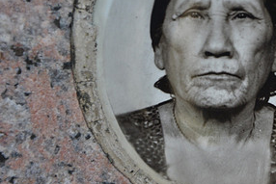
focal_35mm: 319
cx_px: 226
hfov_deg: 6.4
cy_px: 52
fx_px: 2447
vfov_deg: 4.3
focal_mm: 105
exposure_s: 1/100
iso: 400
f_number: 5.6
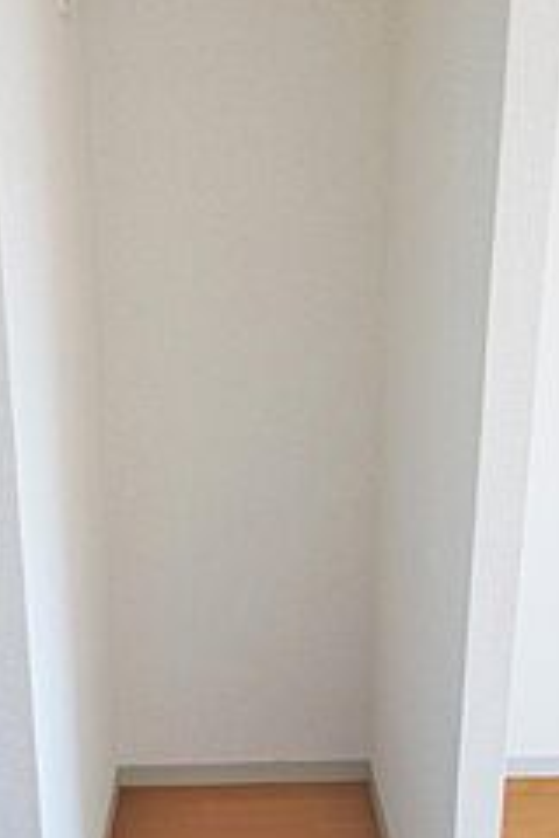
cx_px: 246
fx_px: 699
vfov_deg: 61.6
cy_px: 353
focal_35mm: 30
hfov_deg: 43.5
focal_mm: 10
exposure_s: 1/40
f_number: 4.5
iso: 100
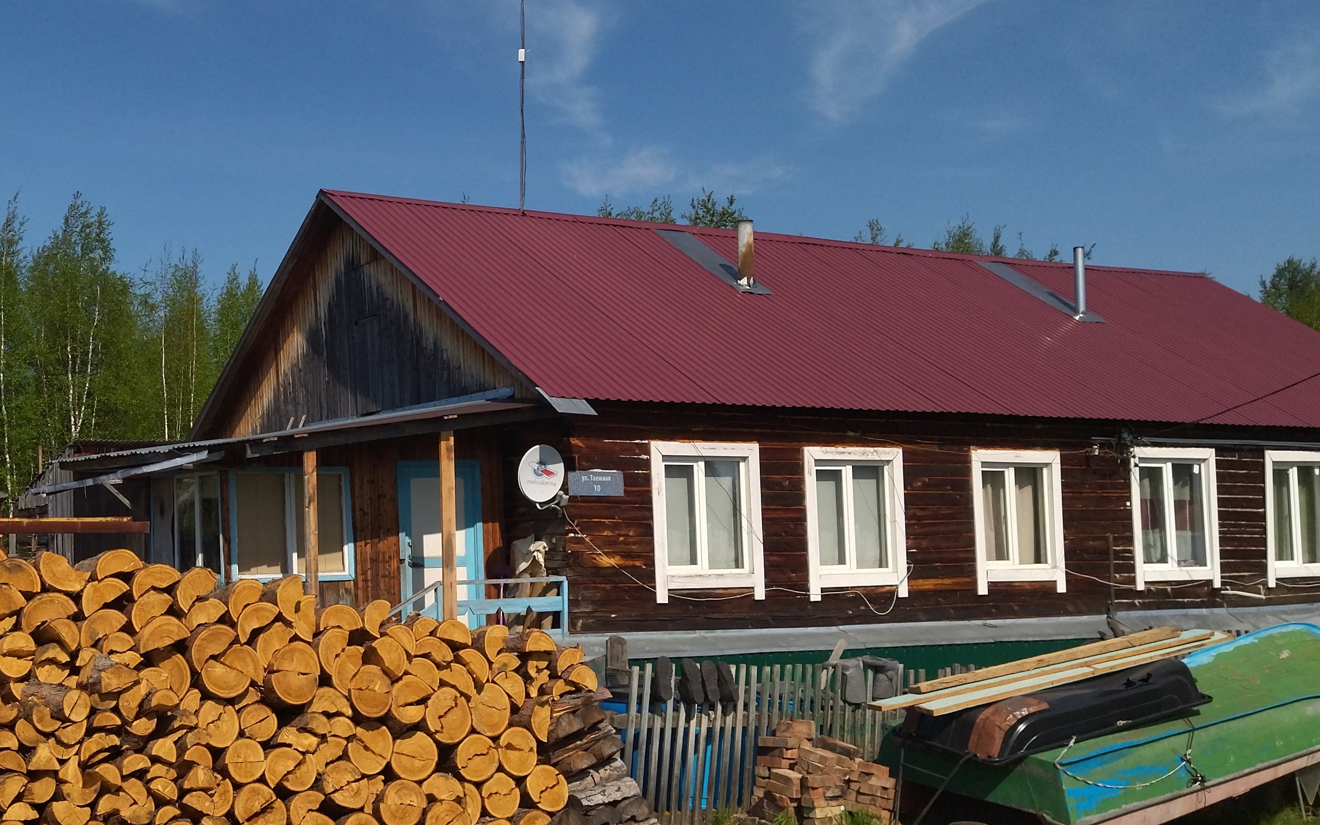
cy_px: 380
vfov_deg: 25.8
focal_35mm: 50
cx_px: 393
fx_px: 1799
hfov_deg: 39.6
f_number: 1.79
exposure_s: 1/4437
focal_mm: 4.74
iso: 96
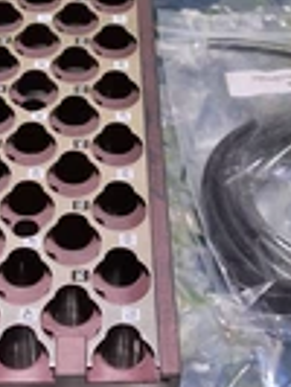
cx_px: 119
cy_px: 113
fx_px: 940
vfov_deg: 23.1
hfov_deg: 17.6
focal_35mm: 84
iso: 40
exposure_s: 1/120
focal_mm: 2.91
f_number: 1.9
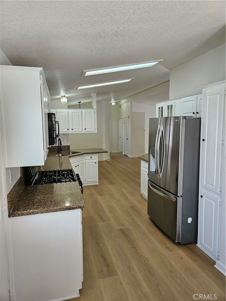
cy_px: 150
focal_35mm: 23
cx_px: 113
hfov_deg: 58.9
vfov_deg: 73.9
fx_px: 200
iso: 100
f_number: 1.8
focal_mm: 5.4
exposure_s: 1/120
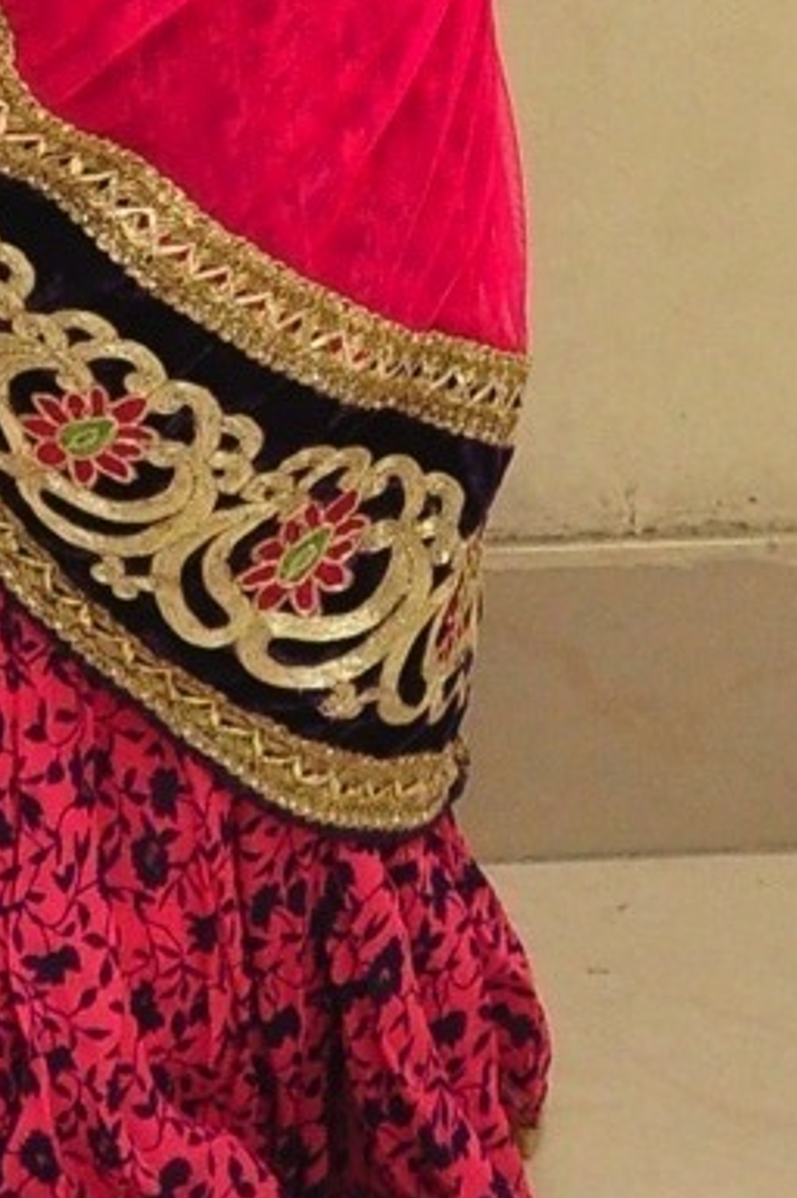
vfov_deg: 9.2
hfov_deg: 6.5
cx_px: 262
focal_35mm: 211
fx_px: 7019
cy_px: -1218
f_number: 7.1
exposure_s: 1/125
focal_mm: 30
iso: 1600
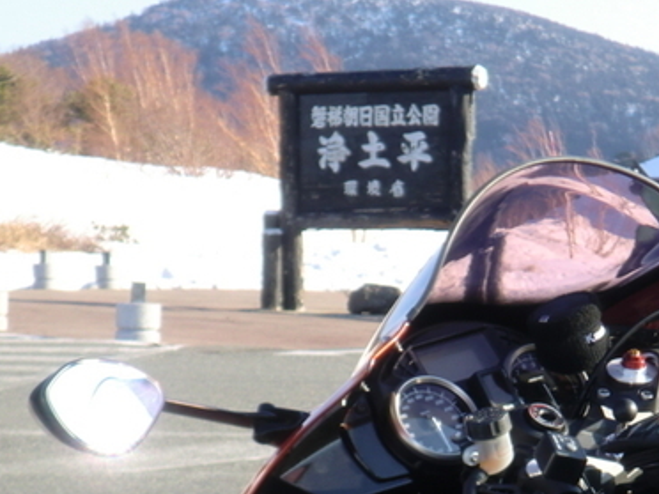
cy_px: 511
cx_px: 537
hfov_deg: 14.2
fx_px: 2627
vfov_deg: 10.6
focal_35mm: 138
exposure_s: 1/160
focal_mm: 11.16
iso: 64
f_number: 4.3
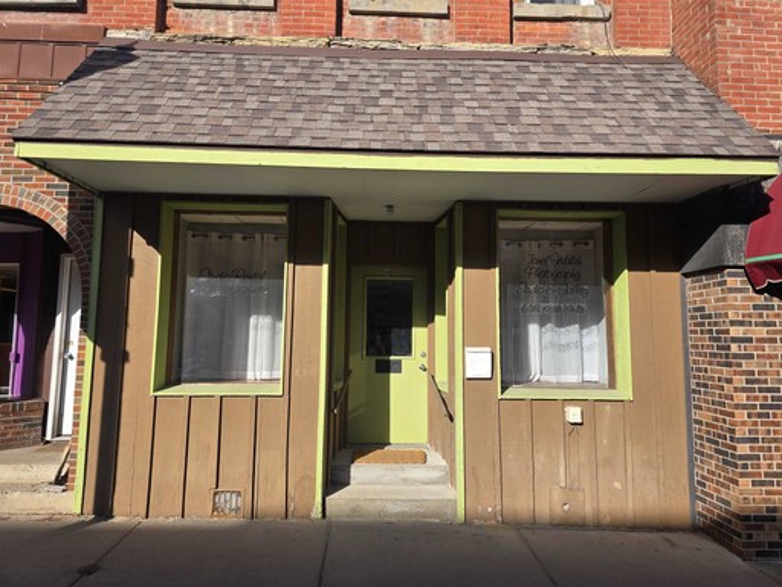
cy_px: 294
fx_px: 520
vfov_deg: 58.9
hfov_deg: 73.9
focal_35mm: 23
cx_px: 391
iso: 12
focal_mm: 6.3
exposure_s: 1/556
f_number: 1.7
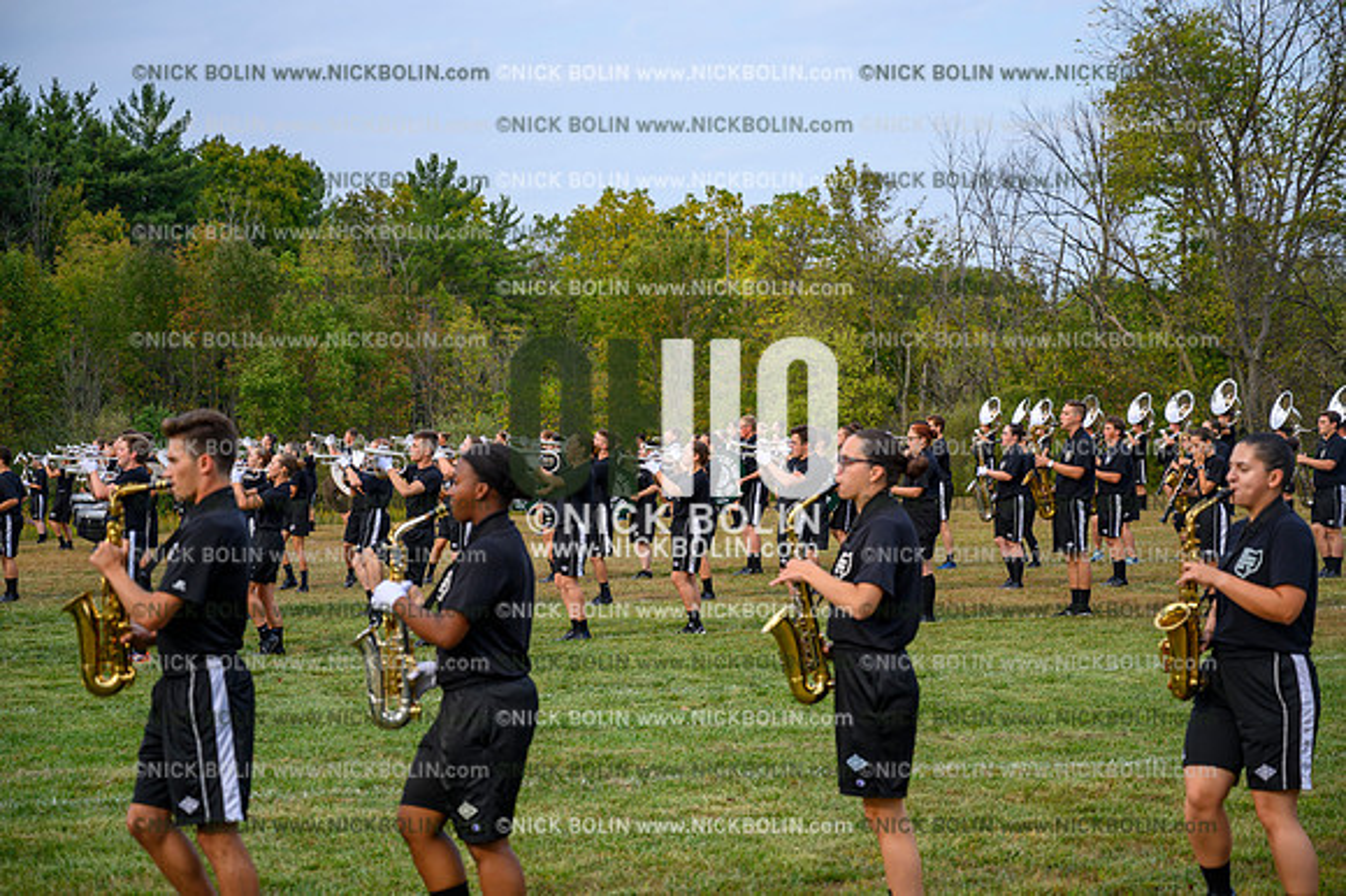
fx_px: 2616
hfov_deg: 28.9
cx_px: 673
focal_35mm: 70
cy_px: 448
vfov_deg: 19.4
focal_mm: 70
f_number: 4.5
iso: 200
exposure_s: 1/800
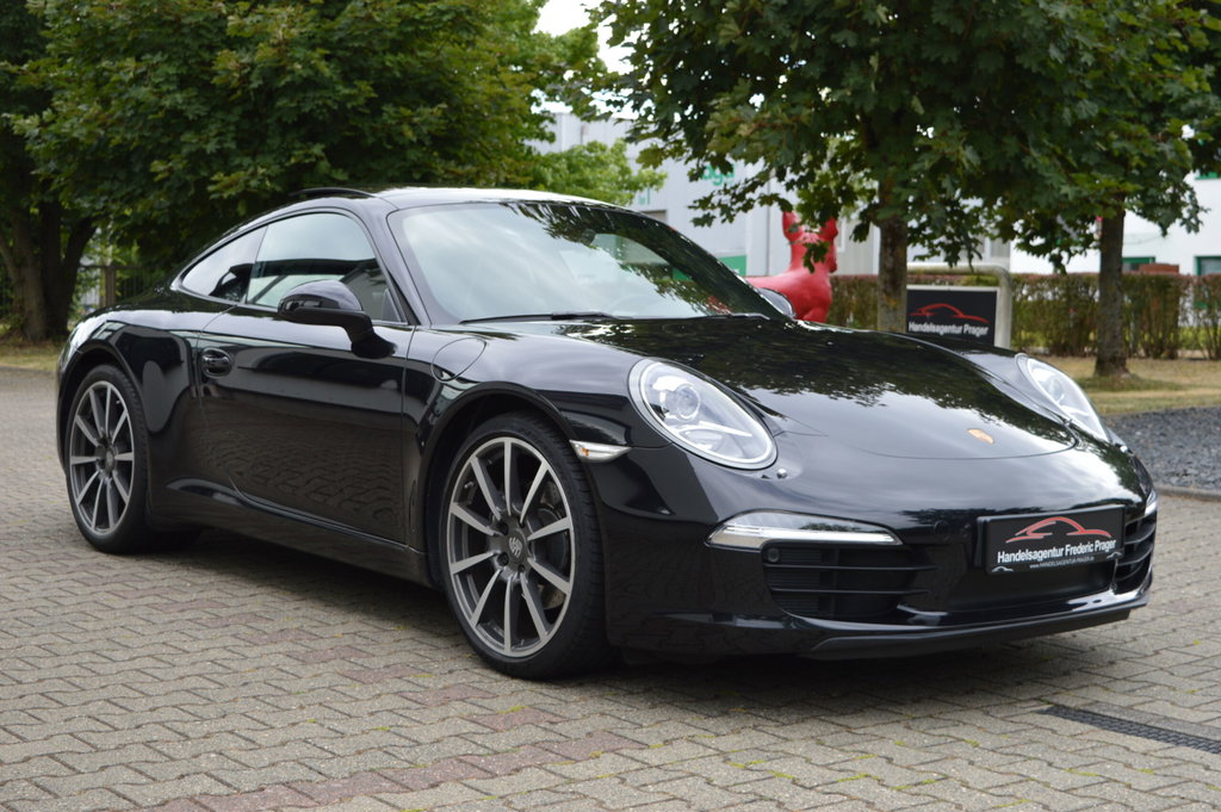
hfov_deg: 37.9
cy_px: 406
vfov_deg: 25.7
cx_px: 610
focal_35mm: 52
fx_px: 1779
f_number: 6.3
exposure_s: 1/160
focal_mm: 35
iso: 100
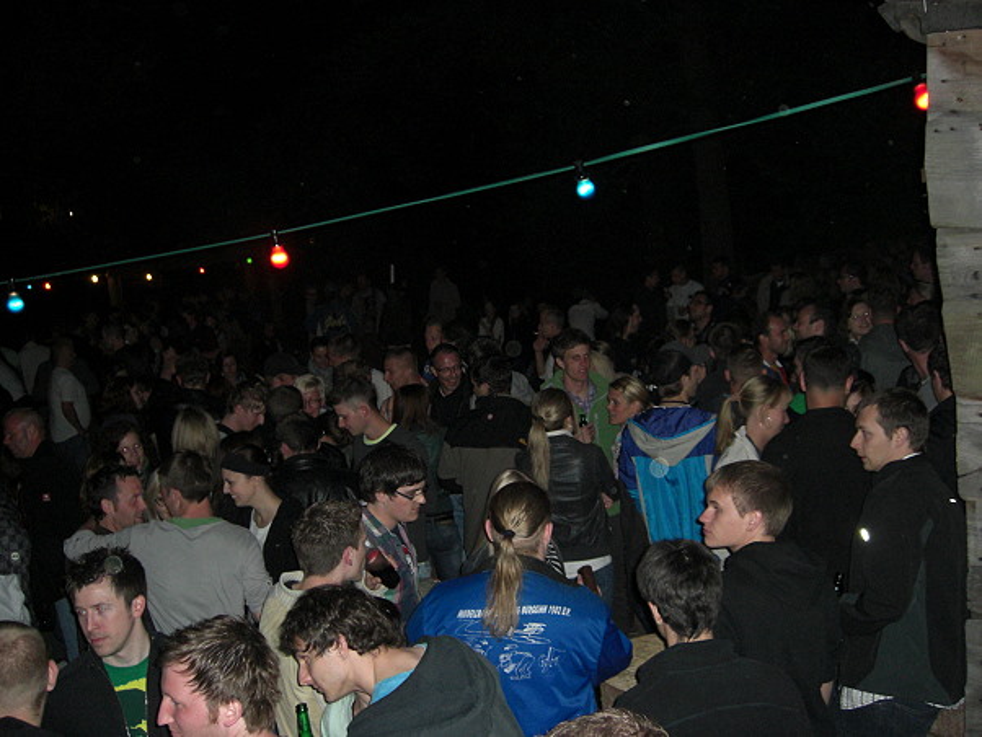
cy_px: 368
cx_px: 491
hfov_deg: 49.0
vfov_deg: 37.7
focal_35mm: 38
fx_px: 1078
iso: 200
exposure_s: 1/60
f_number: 2.8
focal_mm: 7.9
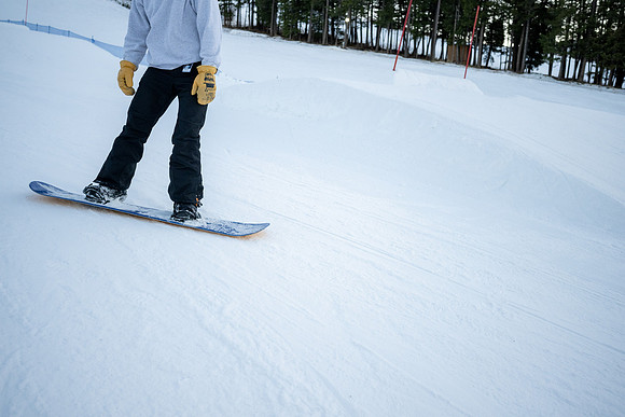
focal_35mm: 30
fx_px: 521
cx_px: 312
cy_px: 208
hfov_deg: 61.9
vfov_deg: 43.6
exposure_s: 1/1250
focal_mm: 30
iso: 1250
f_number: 4
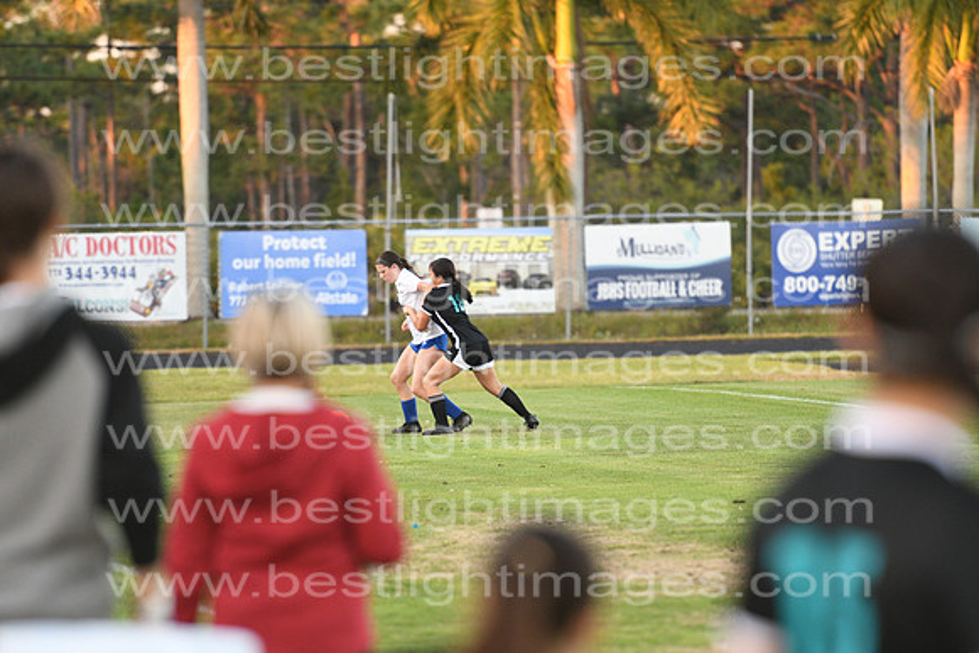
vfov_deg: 4.6
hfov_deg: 6.9
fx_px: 8160
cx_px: 490
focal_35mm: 300
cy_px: 326
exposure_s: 1/800
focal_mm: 200
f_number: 2.8
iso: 1100
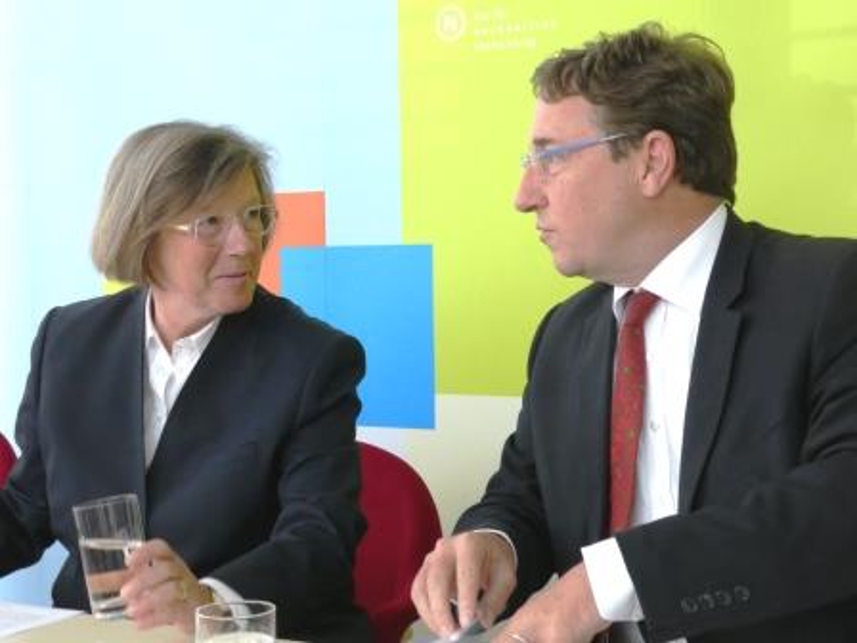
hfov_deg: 33.8
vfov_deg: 25.7
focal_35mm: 57
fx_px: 1411
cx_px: 428
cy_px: 322
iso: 500
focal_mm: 10.3
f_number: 4.2
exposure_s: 1/80
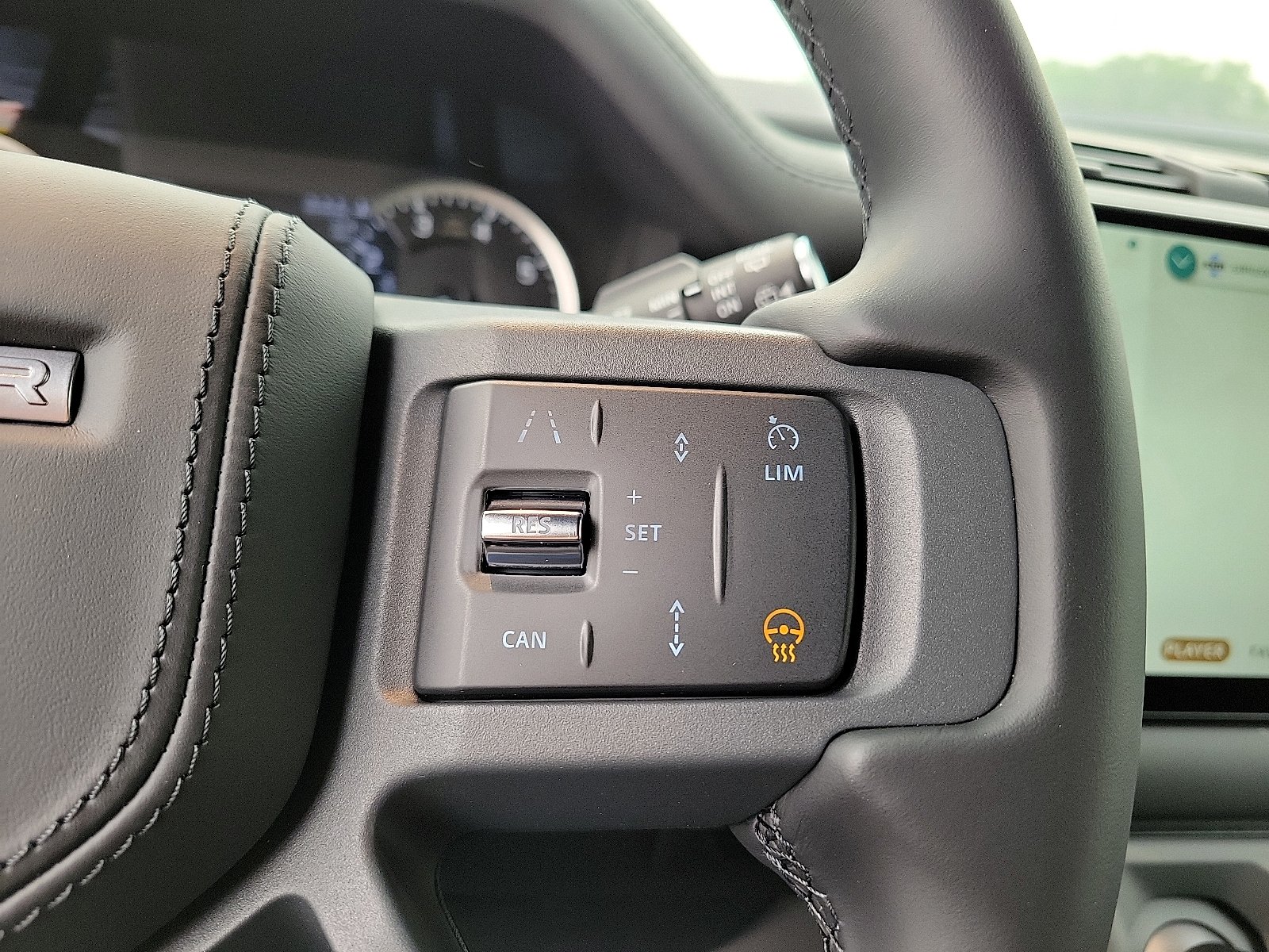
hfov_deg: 67.3
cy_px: 476
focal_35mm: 26
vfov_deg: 53.1
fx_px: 953
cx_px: 634
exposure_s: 1/119
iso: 77
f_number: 1.8
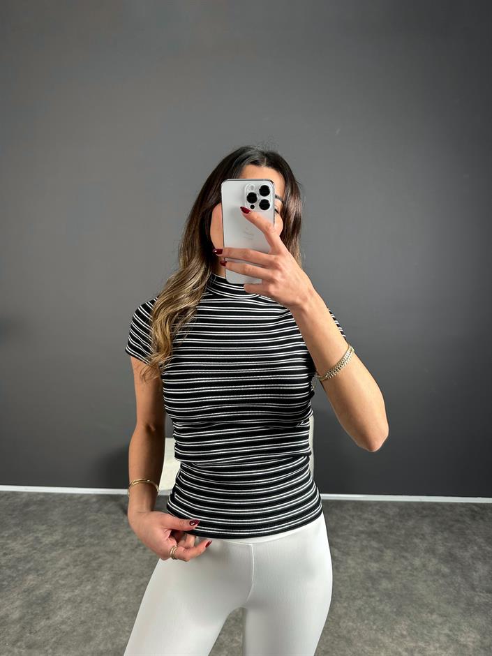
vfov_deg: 71.6
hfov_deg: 56.8
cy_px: 328
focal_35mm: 24
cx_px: 246
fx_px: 455
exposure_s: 1/121
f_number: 1.78
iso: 125
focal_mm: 6.86
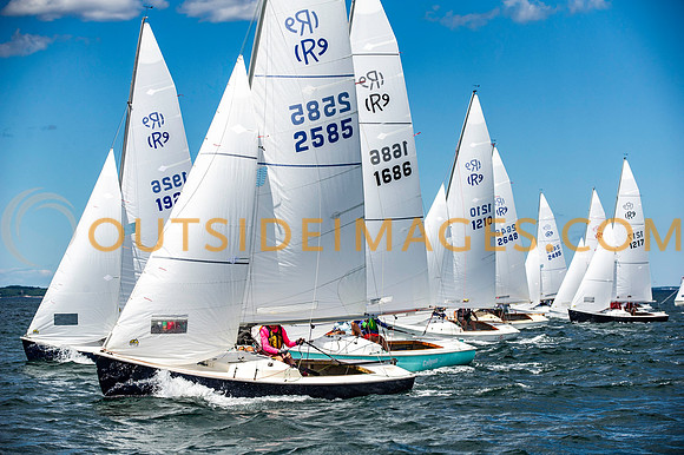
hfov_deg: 18.3
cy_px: 228
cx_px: 342
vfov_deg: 12.2
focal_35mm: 112
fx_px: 2127
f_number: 5.6
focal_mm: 112
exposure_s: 1/4000
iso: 500
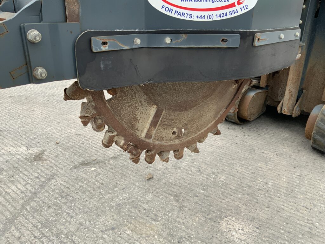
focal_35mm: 29
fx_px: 272
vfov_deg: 48.2
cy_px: 122
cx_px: 162
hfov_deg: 61.7
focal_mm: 3
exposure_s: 1/403
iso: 16
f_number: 1.8
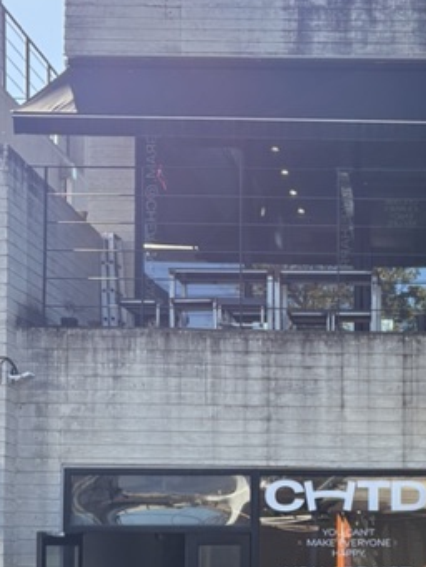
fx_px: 1279
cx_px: 461
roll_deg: +0.1
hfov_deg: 18.3
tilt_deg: +1.8
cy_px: 517
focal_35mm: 78
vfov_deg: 24.3
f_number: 1.6
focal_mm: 5.96
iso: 64
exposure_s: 1/1451
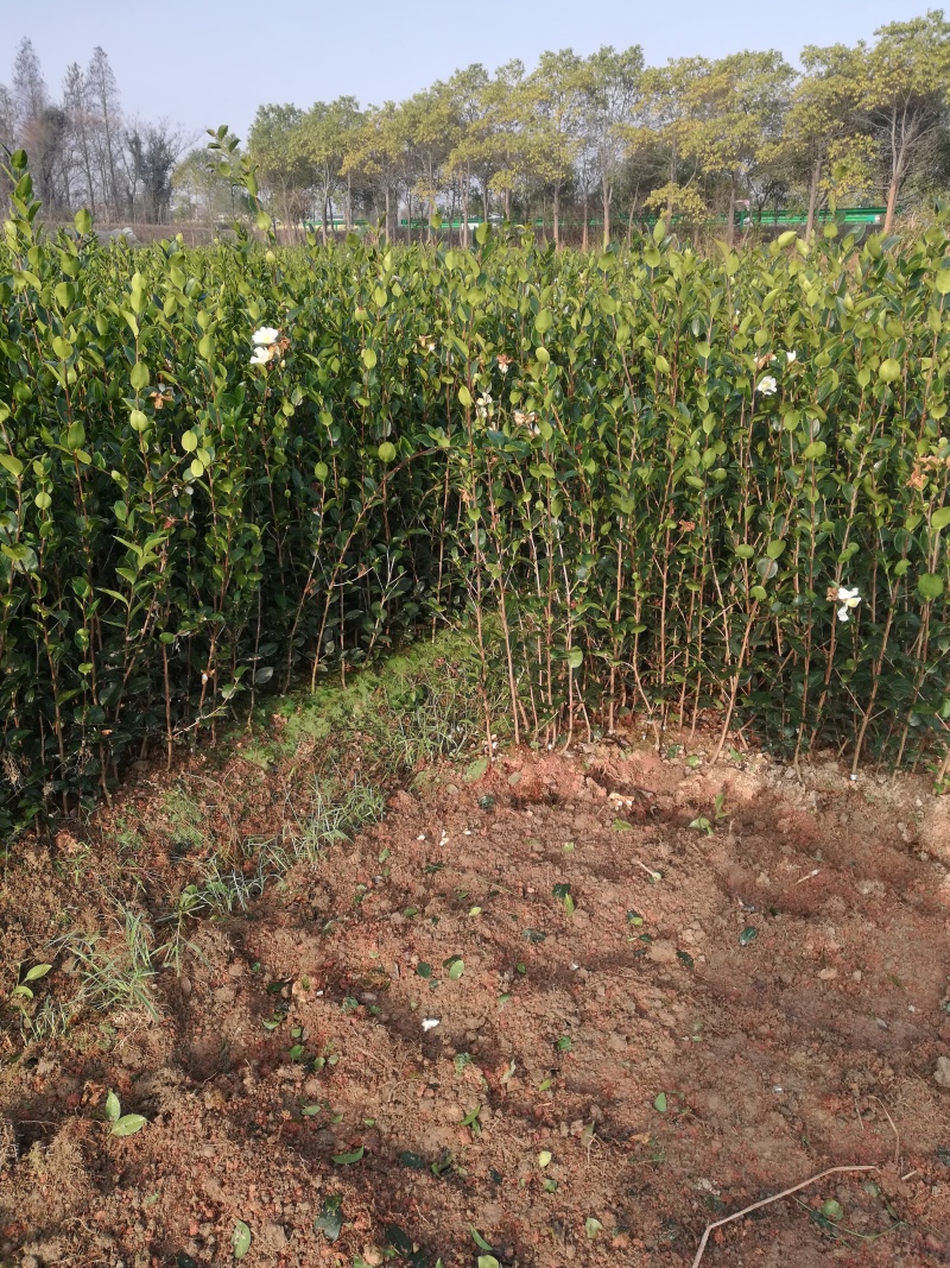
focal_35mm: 26
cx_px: 475
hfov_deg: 53.1
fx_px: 952
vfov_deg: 67.3
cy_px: 634
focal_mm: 3.83
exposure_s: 1/162
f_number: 2.2
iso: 50
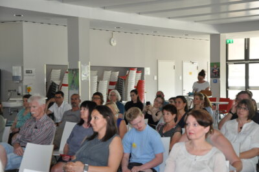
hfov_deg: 26.0
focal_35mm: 78
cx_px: 130
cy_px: 86
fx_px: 561
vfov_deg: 17.5
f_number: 5
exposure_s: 1/80
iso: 800
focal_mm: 52
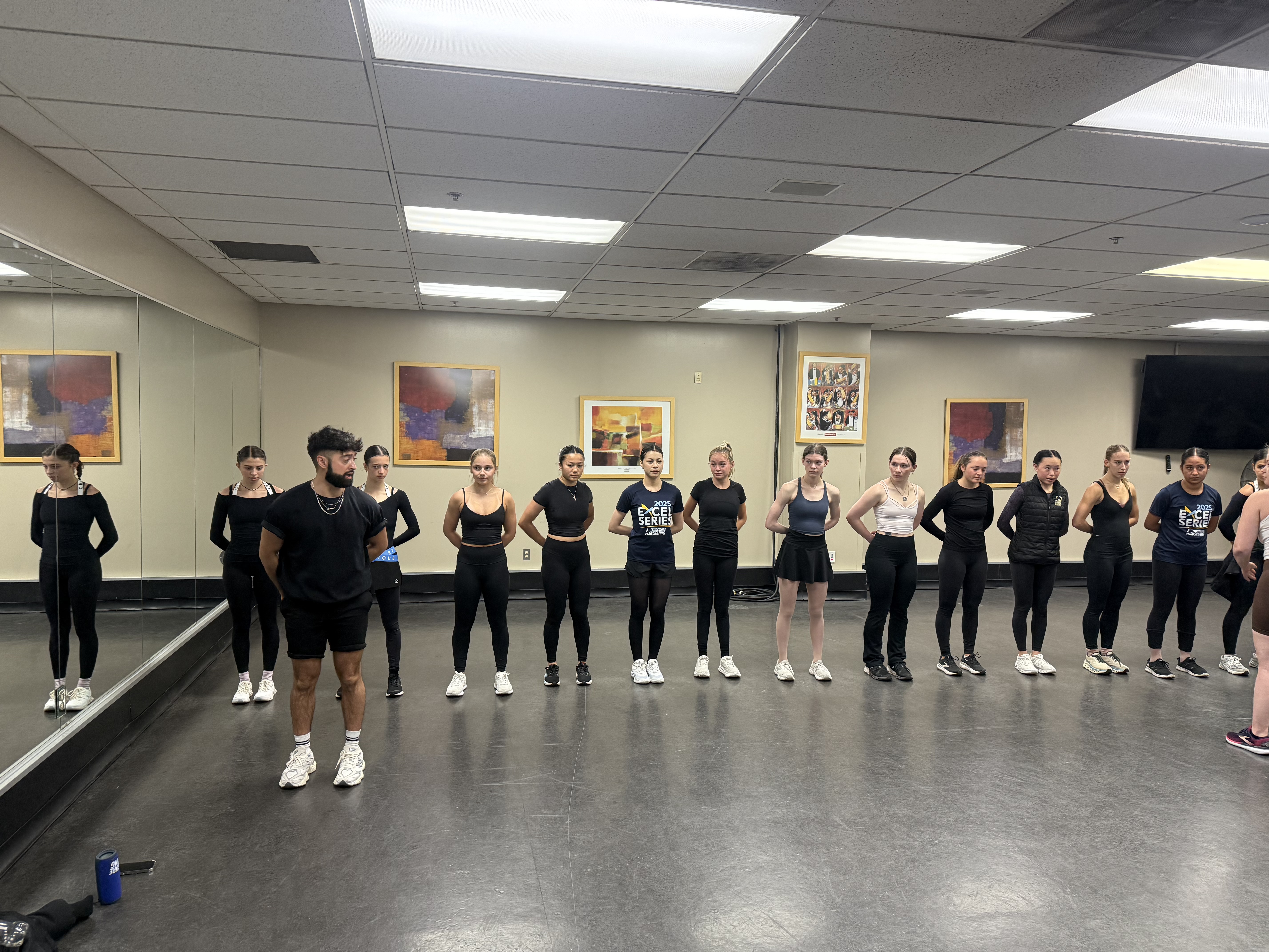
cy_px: 476
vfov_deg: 56.8
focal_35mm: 24
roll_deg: -0.9
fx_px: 880
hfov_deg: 71.6
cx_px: 634
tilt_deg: -3.1
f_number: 1.78
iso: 320
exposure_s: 1/120
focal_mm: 6.76
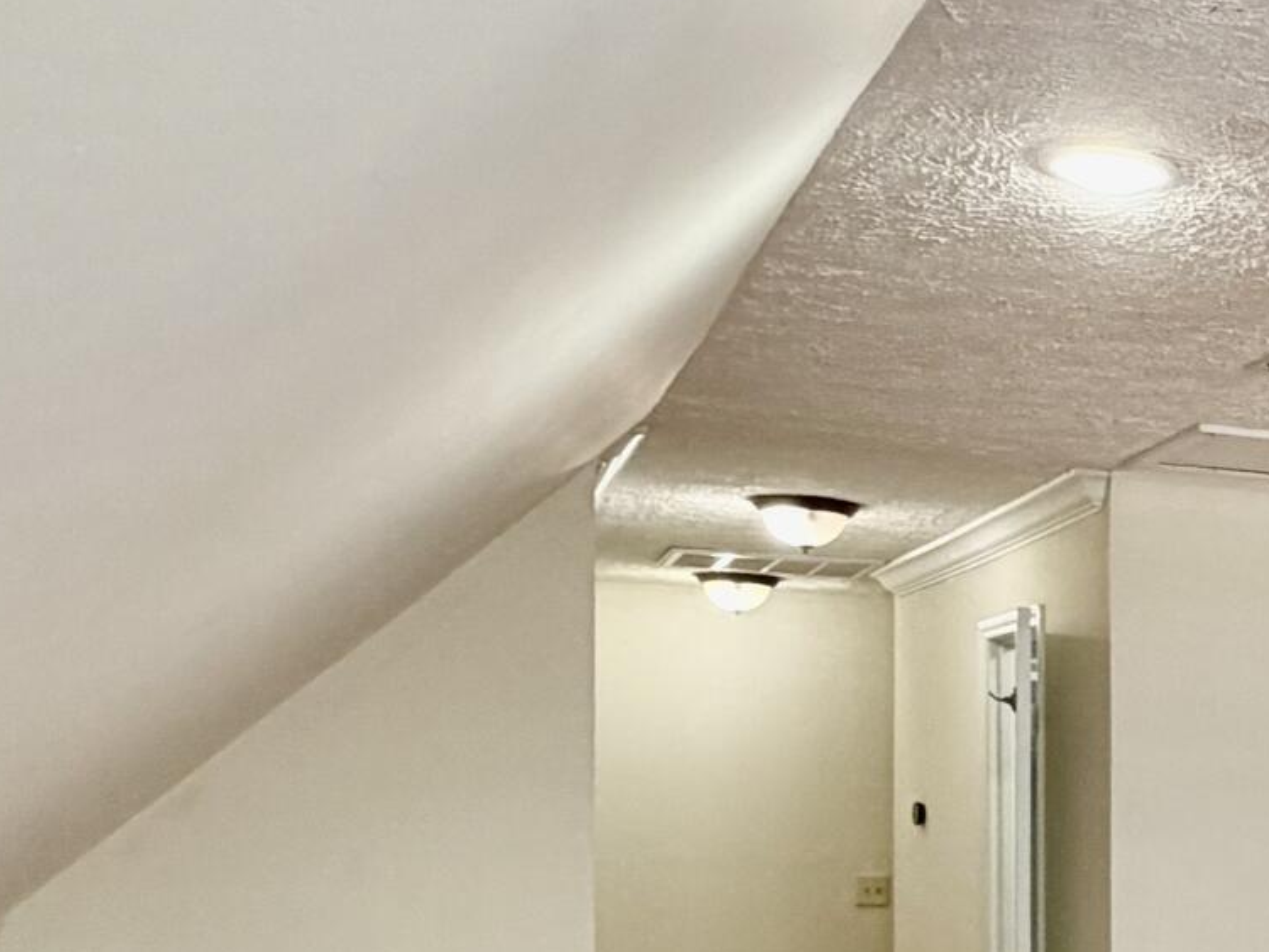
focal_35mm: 56
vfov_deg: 25.5
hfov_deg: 26.9
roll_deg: +0.5
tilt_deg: +0.2
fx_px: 2054
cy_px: 820
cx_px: 1785
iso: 200
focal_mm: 2.22
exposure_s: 1/60
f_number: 2.2
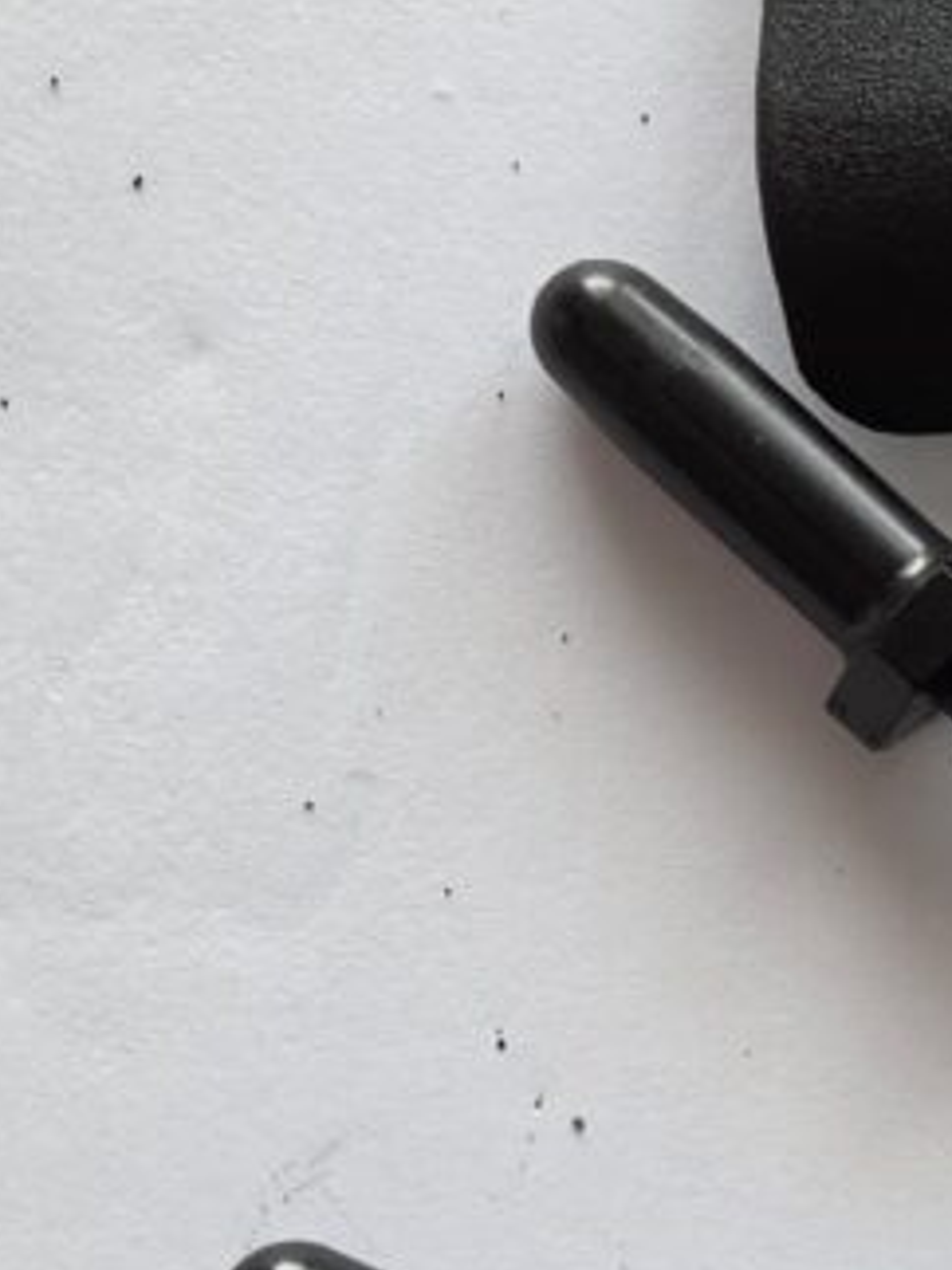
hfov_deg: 11.2
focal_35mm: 114
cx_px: 2140
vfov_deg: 17.0
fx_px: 4183
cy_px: 1156
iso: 200
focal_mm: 5.4
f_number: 1.8
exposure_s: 1/180
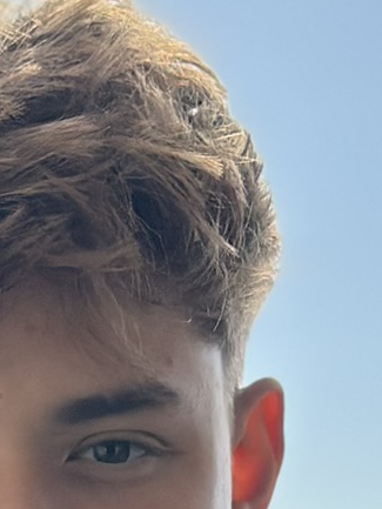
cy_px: 906
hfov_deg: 6.5
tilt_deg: -2.3
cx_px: -51
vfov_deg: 8.4
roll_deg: -0.8
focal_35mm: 227
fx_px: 3338
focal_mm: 6.86
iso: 100
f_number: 1.78
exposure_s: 1/7092
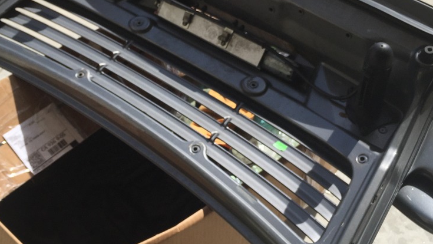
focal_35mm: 44
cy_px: 99
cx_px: 204
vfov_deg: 27.1
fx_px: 505
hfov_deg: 46.4
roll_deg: +0.4
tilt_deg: -43.2
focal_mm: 4.15
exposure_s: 1/3049
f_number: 2.2
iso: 32
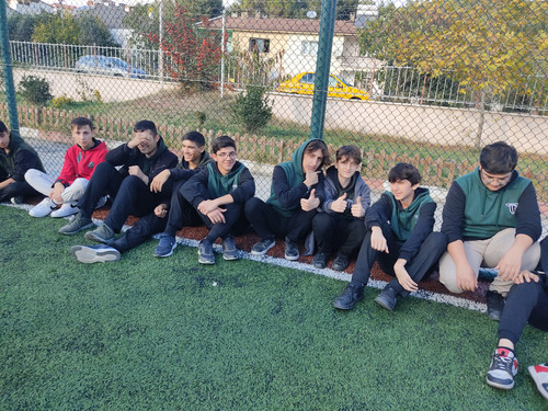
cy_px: 206
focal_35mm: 26
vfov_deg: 53.1
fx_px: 412
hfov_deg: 67.3
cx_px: 274
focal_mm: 4.74
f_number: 1.79
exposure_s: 1/254
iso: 100
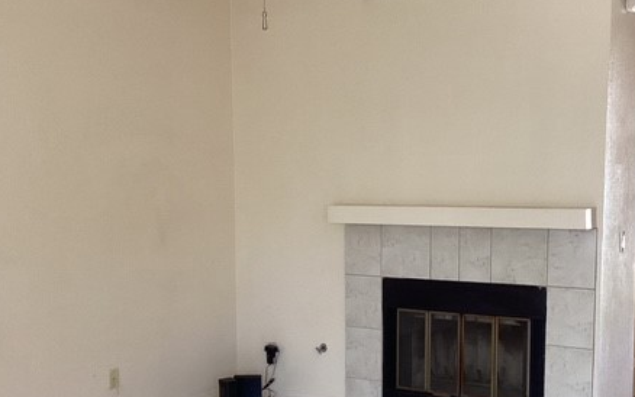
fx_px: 831
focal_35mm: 48
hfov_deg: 41.6
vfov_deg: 26.7
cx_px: 378
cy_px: 269
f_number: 2.4
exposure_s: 1/60
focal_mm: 3.3
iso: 200
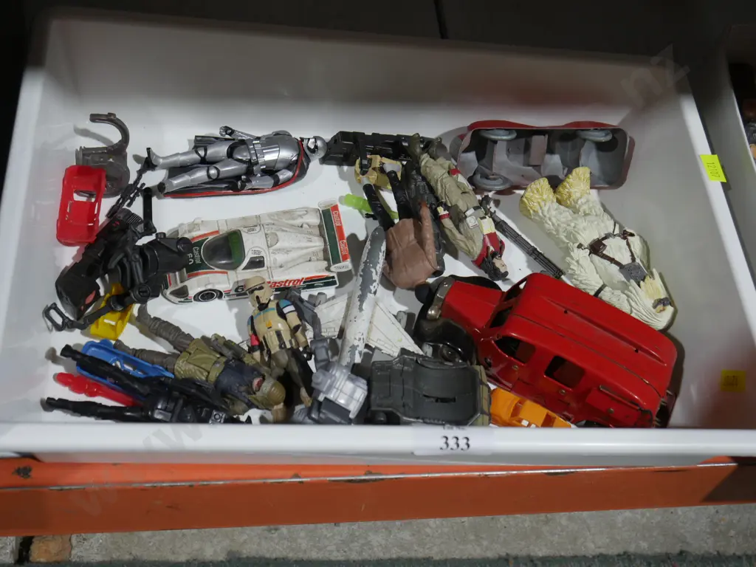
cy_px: 284
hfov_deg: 41.2
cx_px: 378
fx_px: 1005
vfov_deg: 31.5
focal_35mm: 46
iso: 400
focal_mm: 23
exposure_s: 1/60
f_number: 5.1
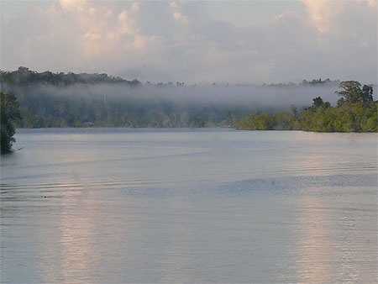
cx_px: 189
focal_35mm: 160
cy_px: 142
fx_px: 1748
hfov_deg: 12.3
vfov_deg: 9.3
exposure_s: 1/250
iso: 100
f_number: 4
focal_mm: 18.9
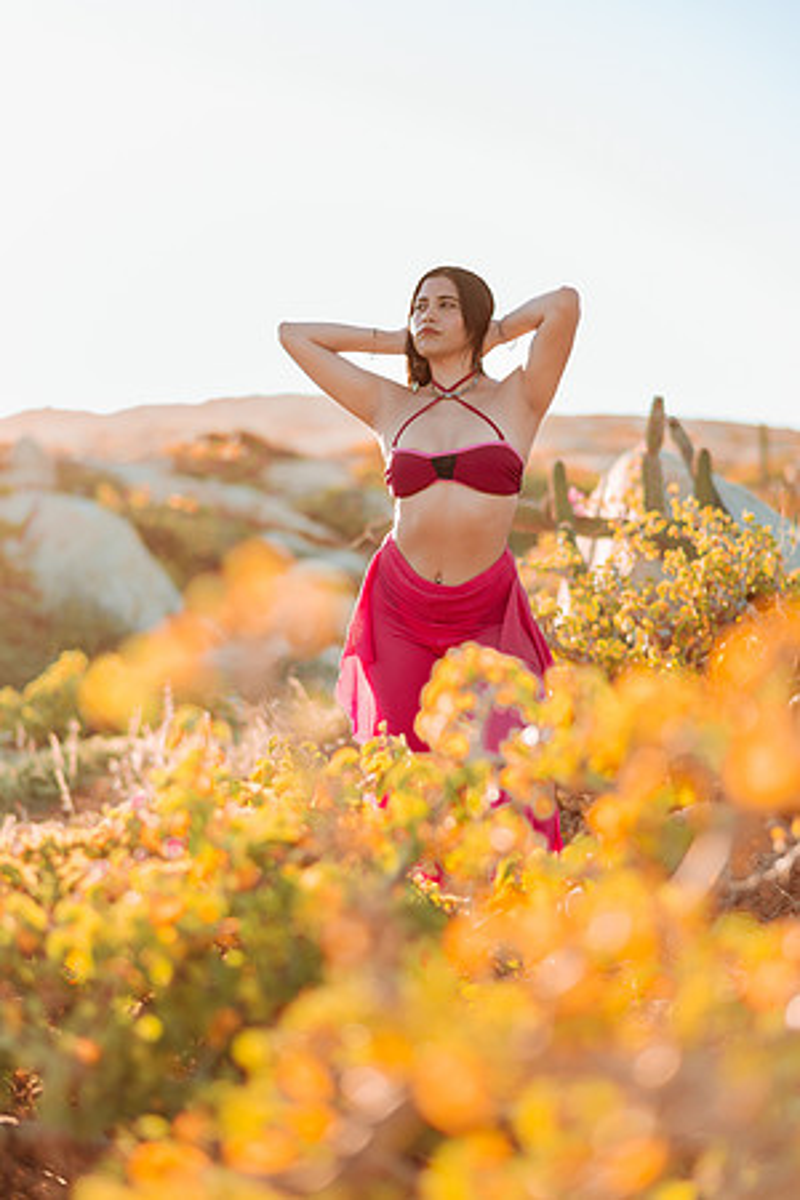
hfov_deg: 23.4
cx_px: 400
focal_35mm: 58
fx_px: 1933
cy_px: 600
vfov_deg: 34.5
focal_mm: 58
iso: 50
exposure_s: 1/1250
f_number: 1.8
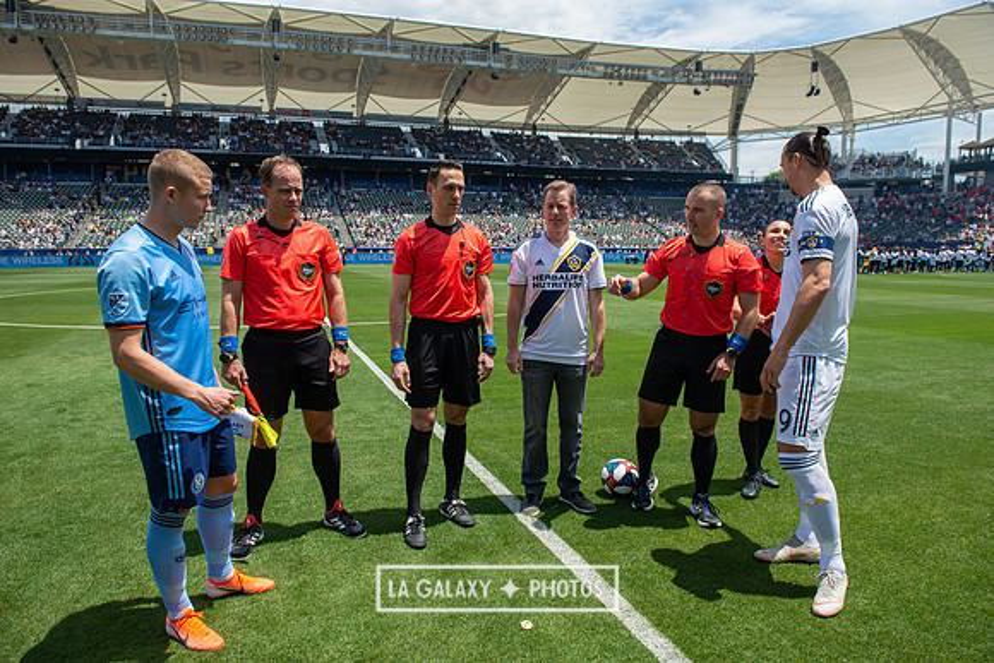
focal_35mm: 24
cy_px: 332
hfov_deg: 73.7
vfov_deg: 53.2
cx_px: 497
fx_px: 663
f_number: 5.6
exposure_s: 1/1000
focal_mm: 24
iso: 200
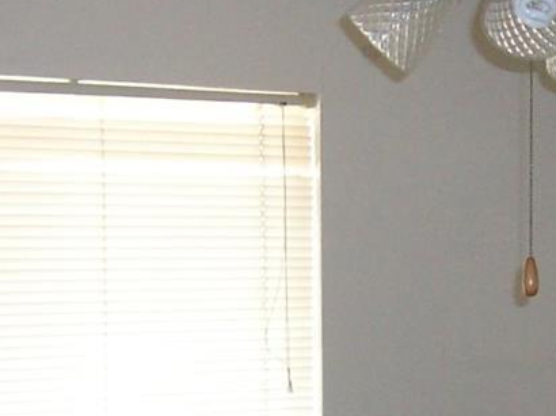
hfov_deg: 15.2
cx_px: 517
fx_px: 2055
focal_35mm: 128
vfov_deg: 11.4
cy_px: 470
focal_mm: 5.8
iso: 170
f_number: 2.8
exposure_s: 1/40
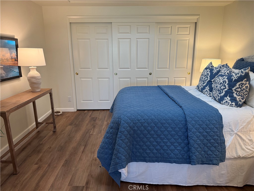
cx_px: 127
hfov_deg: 71.6
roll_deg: +0.3
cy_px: 96
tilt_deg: -13.2
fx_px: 176
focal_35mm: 24
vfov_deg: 56.8
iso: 160
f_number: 1.78
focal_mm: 6.76
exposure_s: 1/120
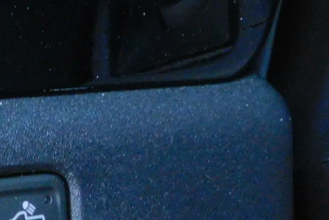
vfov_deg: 10.0
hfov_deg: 13.8
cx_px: -263
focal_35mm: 132
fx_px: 1206
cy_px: 358
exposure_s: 1/25
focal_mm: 5.4
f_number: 3.5
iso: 400
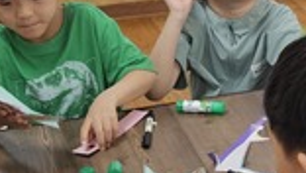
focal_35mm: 107
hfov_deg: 19.8
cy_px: 77
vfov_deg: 11.3
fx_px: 869
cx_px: 238
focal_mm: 5.4
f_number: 1.8
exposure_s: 1/120
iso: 250
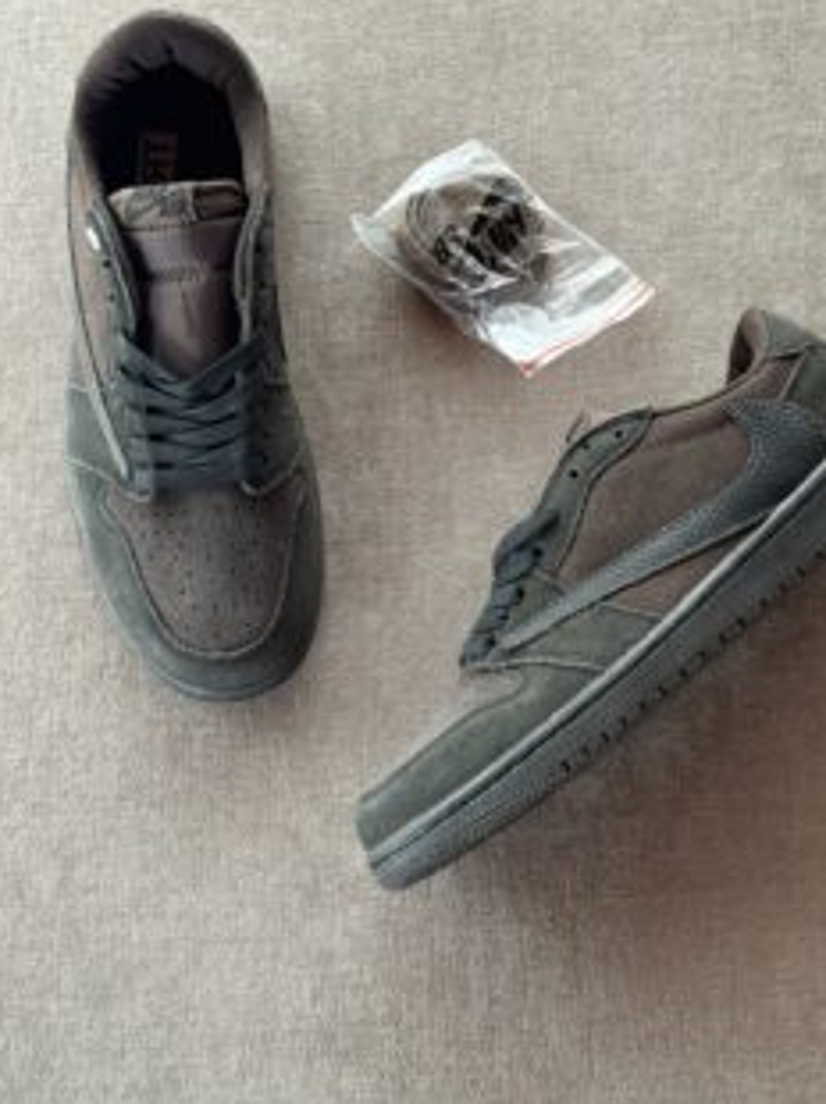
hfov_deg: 23.6
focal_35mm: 62
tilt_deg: -79.1
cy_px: 538
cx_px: 484
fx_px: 1975
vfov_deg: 31.2
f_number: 1.78
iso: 100
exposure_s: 1/60
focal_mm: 6.76
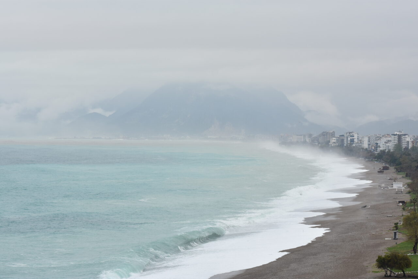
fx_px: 1219
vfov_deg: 13.0
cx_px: 209
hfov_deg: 19.5
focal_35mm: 105
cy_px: 140
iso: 280
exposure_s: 1/500
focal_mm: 70
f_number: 8
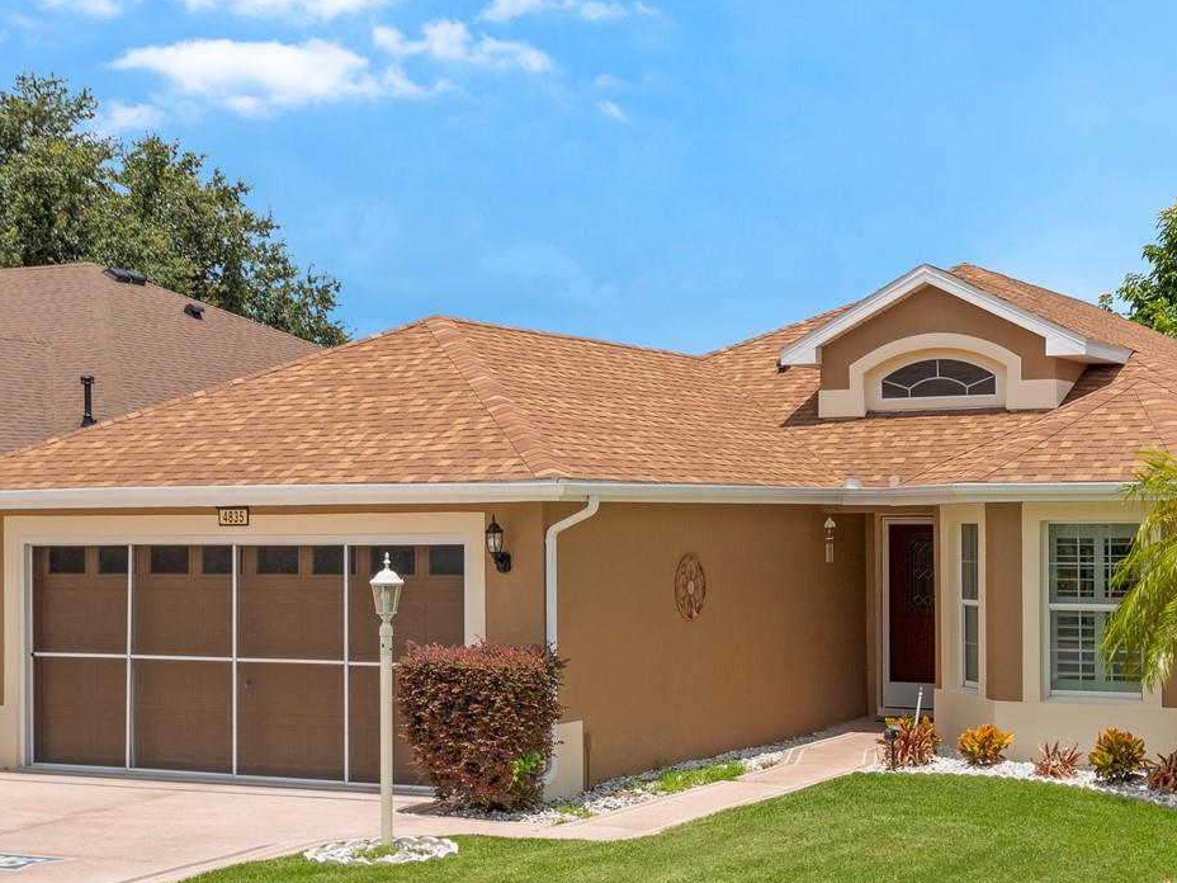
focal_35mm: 62
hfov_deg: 31.1
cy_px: 490
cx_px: 712
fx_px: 2108
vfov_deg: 23.6
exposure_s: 1/2500
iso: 200
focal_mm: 18
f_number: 4
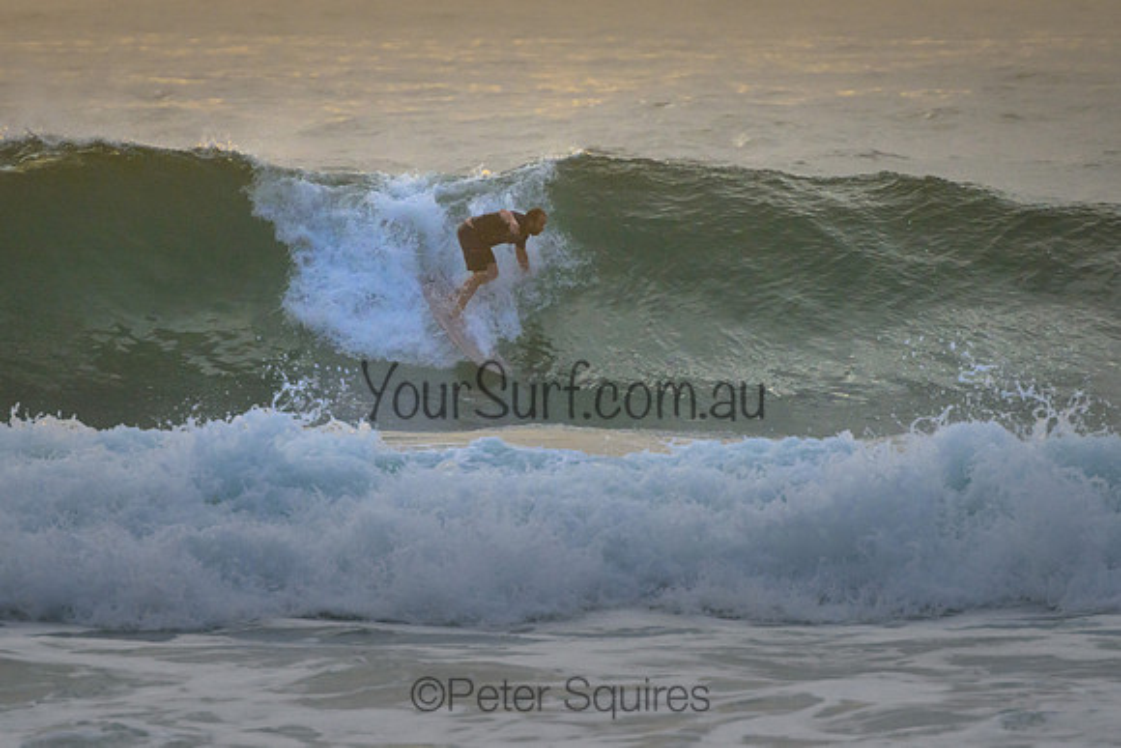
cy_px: 243
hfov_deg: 3.7
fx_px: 17123
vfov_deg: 2.5
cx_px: 541
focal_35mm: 550
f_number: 5.6
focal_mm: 400
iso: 1250
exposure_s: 1/2000
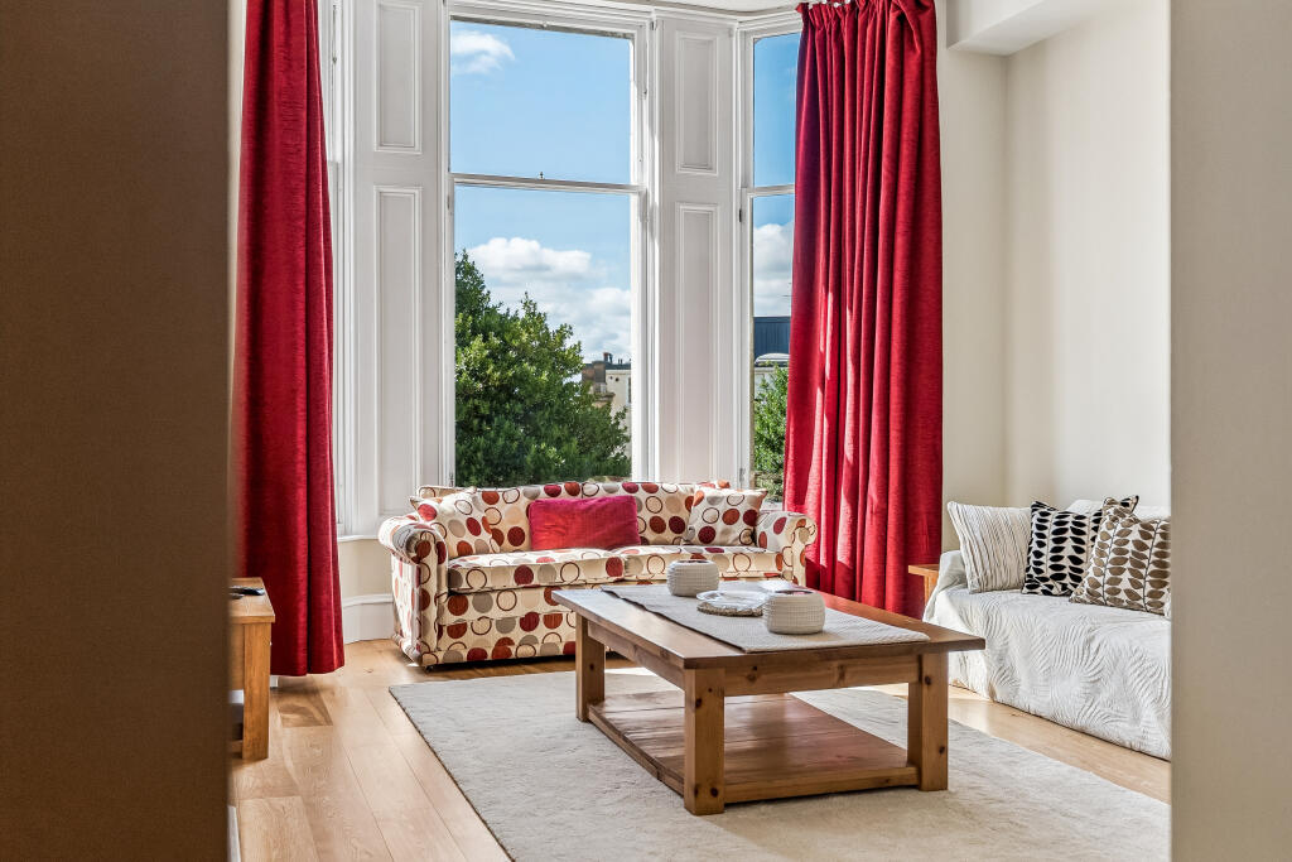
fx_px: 1292
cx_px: 646
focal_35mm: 36
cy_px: 431
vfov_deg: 36.9
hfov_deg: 53.1
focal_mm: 24
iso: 320
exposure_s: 1/1250
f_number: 2.8
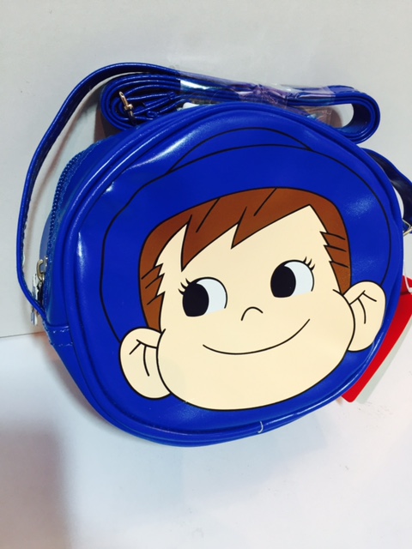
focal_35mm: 29
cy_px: 274
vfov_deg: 61.7
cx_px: 206
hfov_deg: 48.2
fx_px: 460
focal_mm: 4.15
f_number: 2.2
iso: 125
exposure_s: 1/33
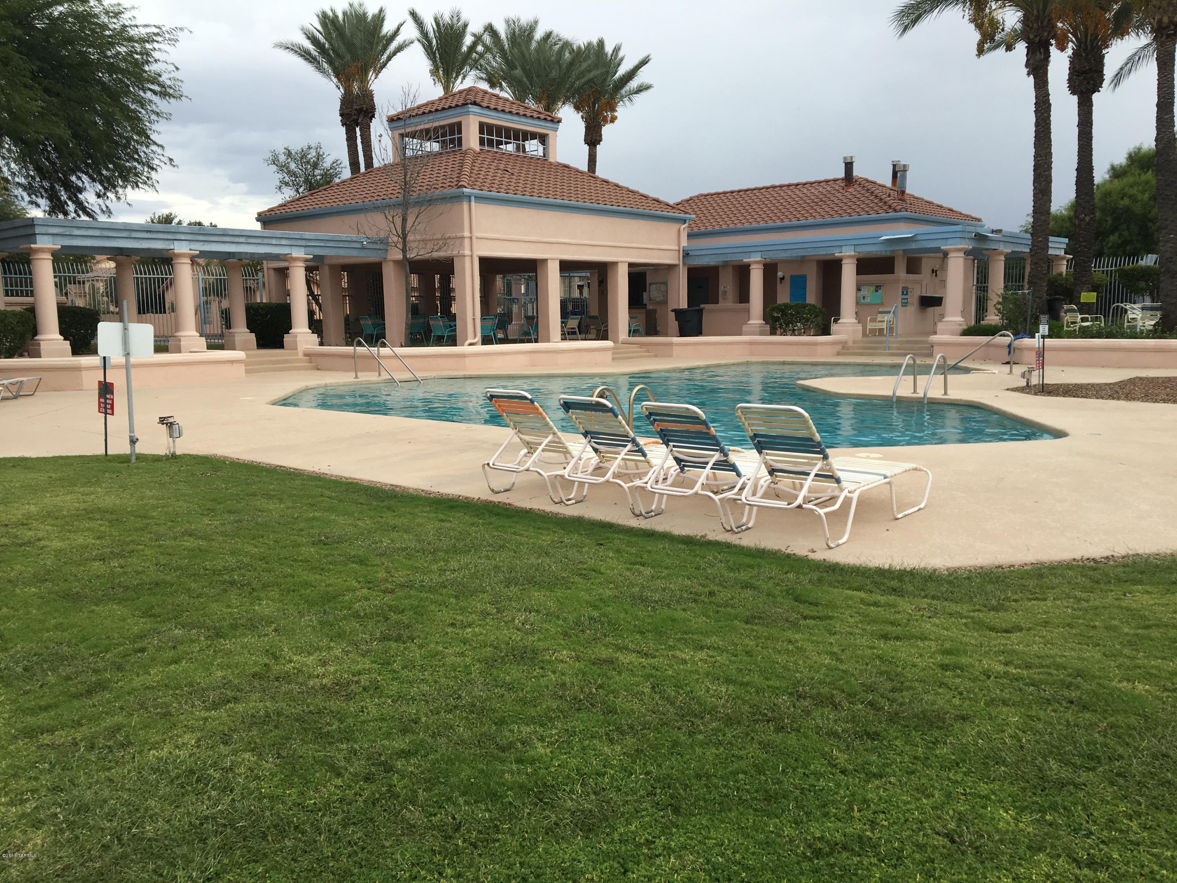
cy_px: 442
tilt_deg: -7.4
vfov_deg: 48.2
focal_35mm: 29
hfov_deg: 61.7
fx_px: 986
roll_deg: +0.6
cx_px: 588
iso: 25
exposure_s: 1/754
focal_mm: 4.15
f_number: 2.2
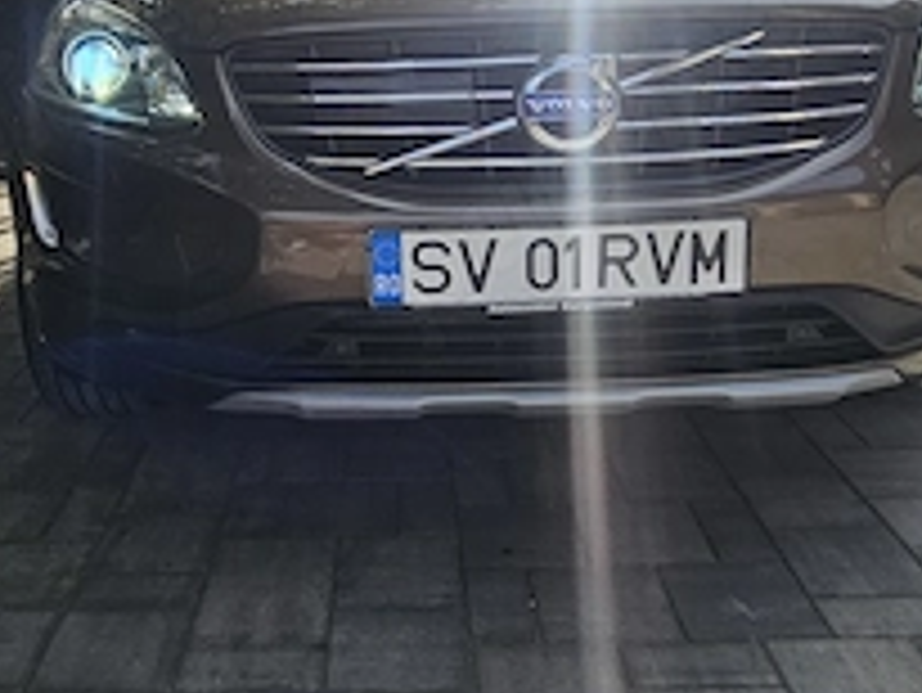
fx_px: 1013
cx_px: 355
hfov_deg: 48.6
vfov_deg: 36.6
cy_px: 153
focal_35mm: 38
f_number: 2.2
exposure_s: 1/1402
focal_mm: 2.2
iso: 50
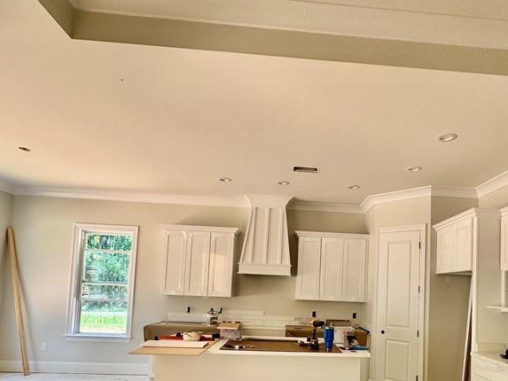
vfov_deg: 53.2
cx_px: 309
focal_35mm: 25
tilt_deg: +2.8
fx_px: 367
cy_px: 271
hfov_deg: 68.6
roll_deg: -3.0
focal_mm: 2.22
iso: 64
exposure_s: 1/99
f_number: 2.2
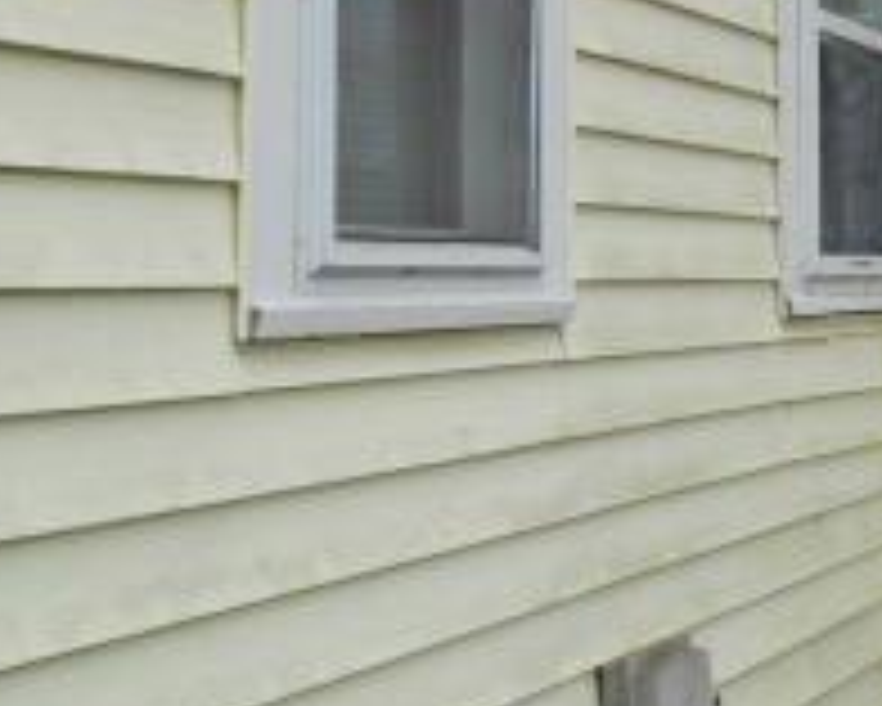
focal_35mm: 83
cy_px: 9
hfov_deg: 21.6
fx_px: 2168
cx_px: 1008
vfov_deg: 18.1
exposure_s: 1/1000
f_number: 3.2
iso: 100
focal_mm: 4.6
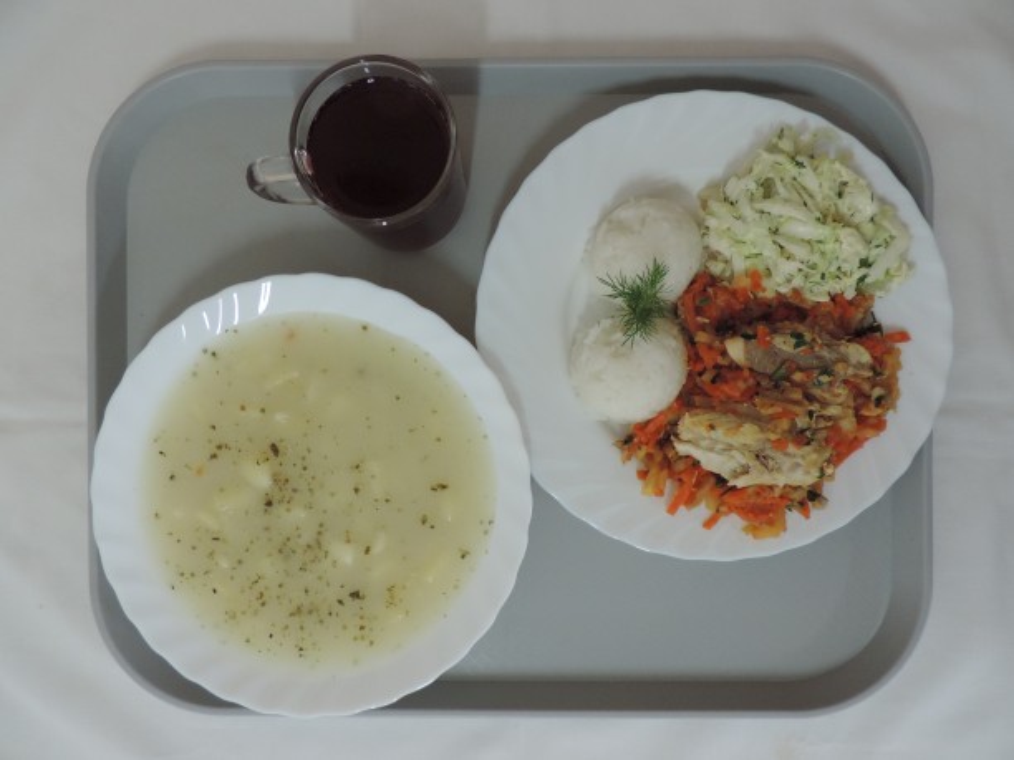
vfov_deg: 56.8
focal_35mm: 24
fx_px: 703
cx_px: 507
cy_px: 380
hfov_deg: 71.6
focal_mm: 4.3
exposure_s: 1/30
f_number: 3
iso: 400
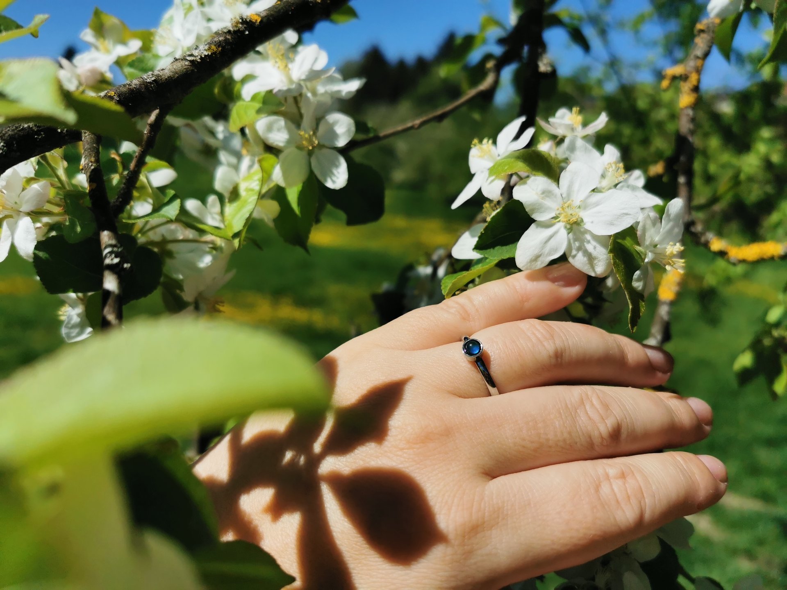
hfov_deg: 65.3
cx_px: 394
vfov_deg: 51.4
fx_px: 614
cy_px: 295
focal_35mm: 27
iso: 50
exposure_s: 1/10638
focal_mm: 5.56
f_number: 1.6
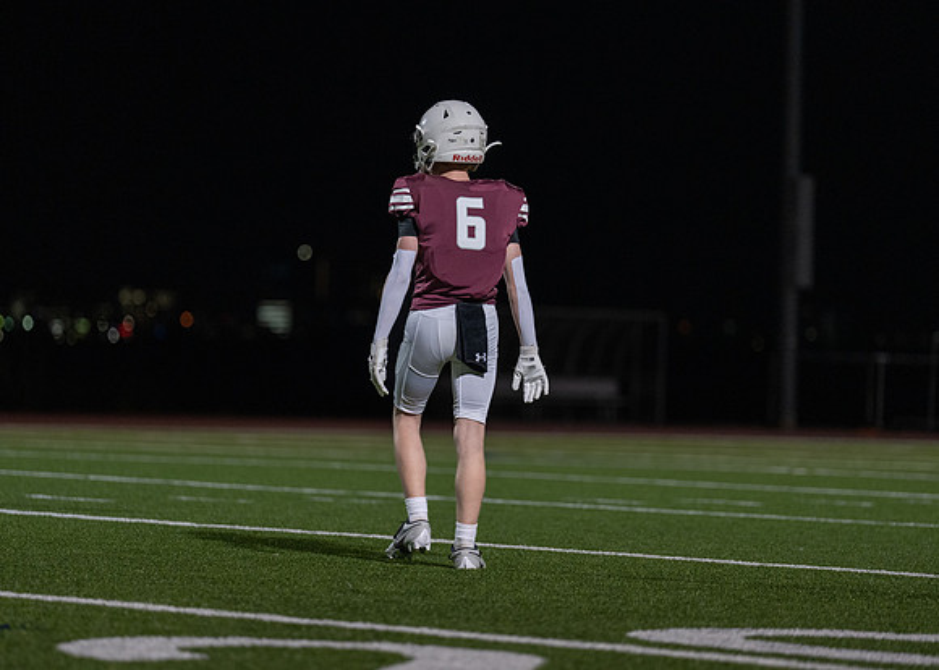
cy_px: 335
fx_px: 4889
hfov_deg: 11.0
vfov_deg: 7.8
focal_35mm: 183
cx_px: 470
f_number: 2.8
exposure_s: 1/1000
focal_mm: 175
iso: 3200
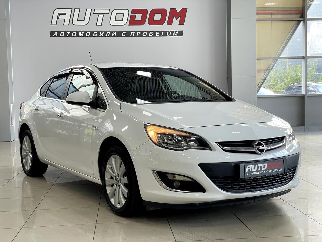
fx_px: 484
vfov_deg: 28.0
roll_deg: +1.9
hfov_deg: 36.8
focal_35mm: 52
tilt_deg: -2.2
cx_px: 161
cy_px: 121
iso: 160
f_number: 2
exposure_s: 1/100
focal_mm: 6
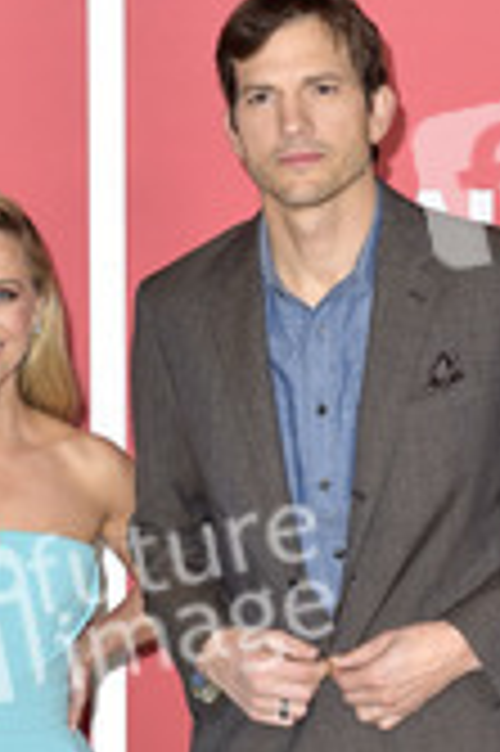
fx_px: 2401
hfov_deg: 11.9
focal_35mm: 115
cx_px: 236
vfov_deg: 17.2
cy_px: 838
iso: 640
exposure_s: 1/250
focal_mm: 48
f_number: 6.3
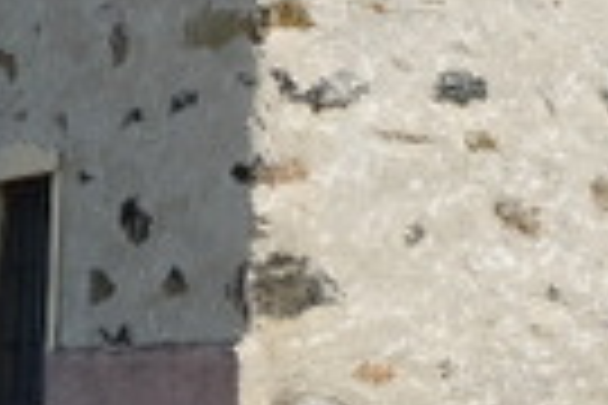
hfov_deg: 15.4
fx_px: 2195
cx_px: 640
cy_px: -243
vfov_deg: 10.1
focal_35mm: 130
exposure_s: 1/420
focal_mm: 14.5
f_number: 7.1
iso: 200
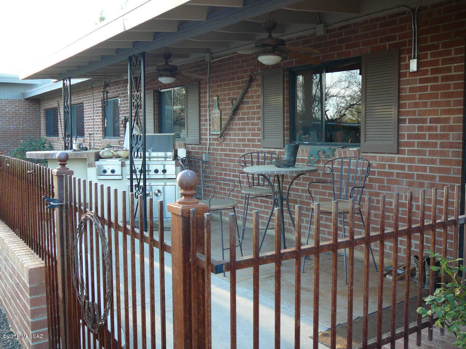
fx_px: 471
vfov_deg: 40.7
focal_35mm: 35
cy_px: 174
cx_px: 233
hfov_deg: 52.6
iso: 100
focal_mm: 5.2
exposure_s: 1/50
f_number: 2.8
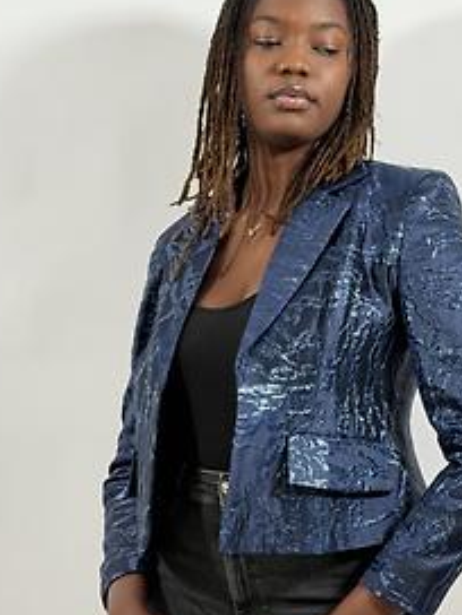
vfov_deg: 18.4
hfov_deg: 13.9
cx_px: 331
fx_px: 1886
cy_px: 452
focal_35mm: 106
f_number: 1.78
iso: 50
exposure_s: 1/50
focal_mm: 6.76
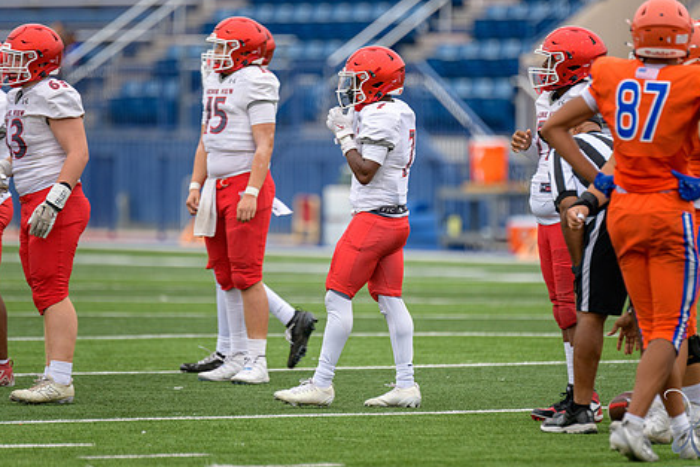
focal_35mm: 370
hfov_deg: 5.6
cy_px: 210
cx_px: 392
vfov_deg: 3.7
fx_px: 7199
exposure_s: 1/800
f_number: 2.8
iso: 280
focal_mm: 300
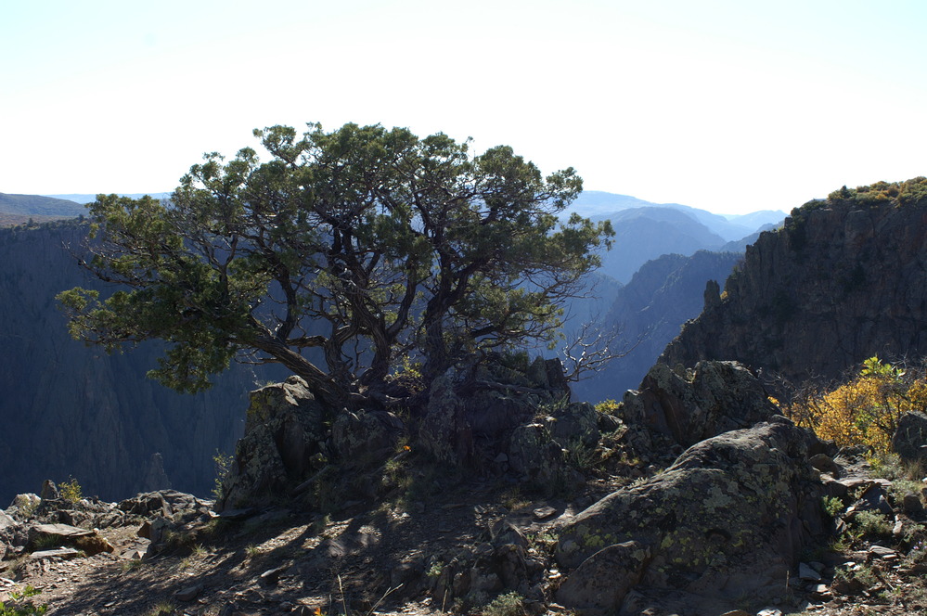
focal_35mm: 42
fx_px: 1080
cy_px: 308
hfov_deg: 46.4
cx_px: 464
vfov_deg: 31.8
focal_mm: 28
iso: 100
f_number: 9.5
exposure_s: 1/90
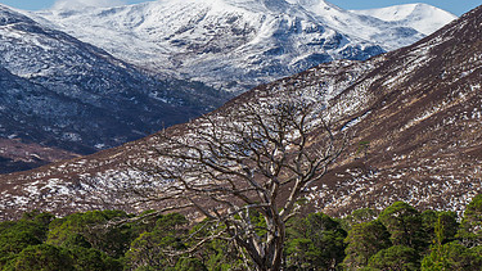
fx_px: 1291
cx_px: 136
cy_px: 185
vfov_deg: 12.0
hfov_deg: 21.0
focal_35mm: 101
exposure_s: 1/500
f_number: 7.1
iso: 200
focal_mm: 30
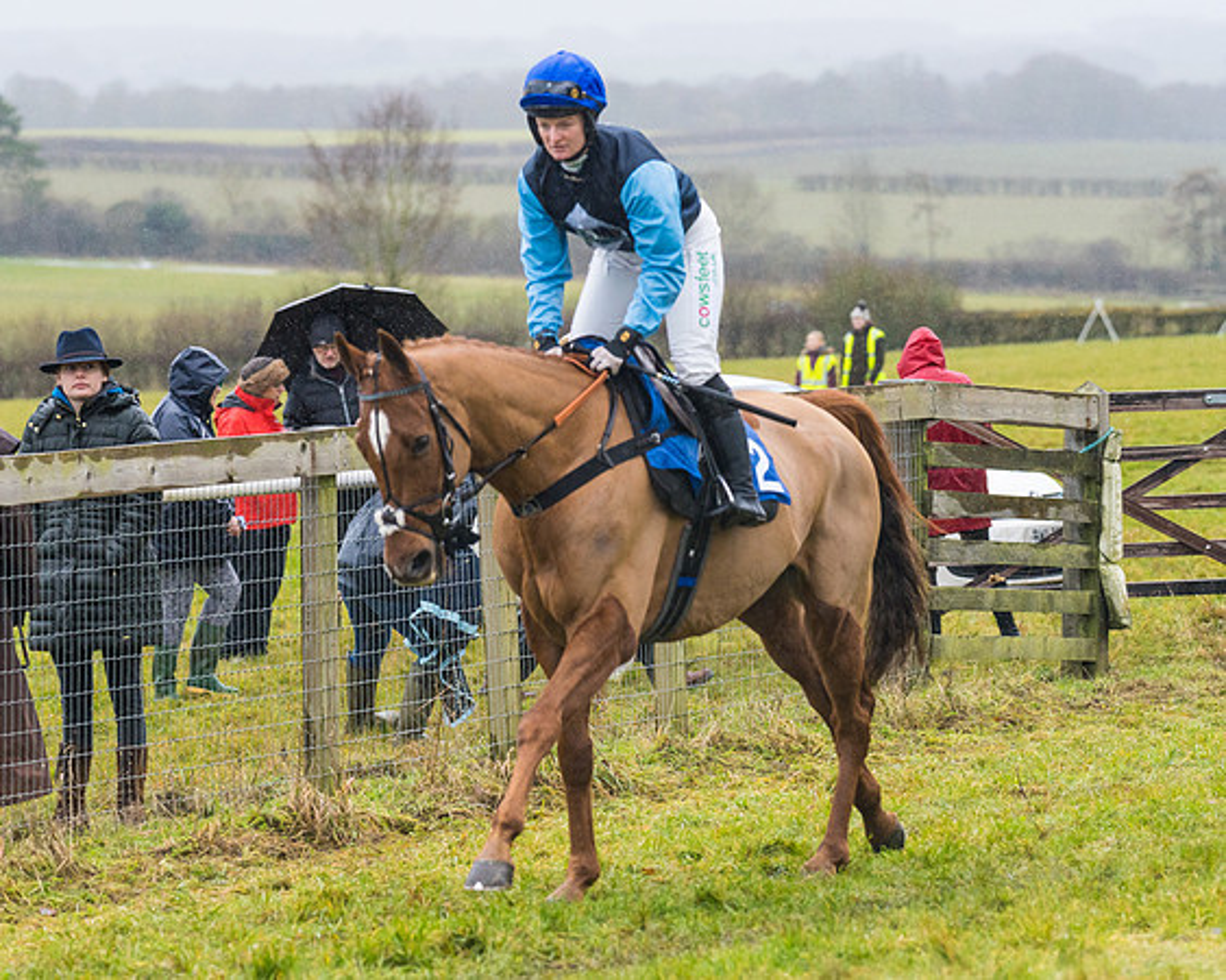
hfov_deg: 8.9
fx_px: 7831
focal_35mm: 216
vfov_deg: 7.2
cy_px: 544
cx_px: 483
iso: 800
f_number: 4
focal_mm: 135
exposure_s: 1/1000
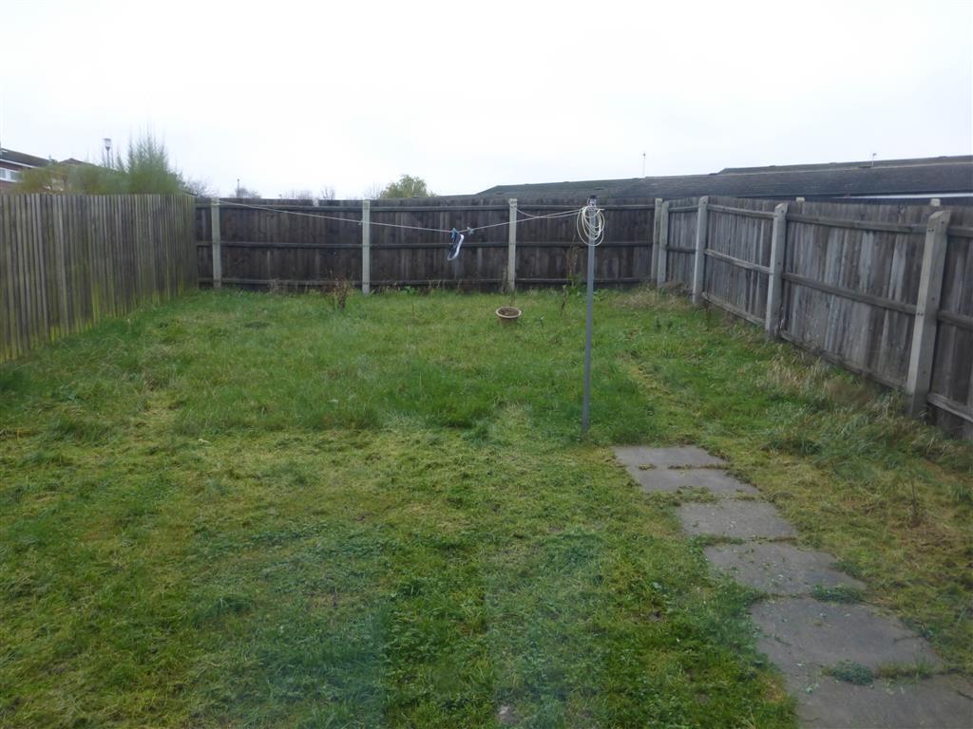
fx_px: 675
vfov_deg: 56.8
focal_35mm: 24
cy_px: 364
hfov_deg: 71.6
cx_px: 486
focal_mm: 4.3
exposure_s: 1/60
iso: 160
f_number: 3.3
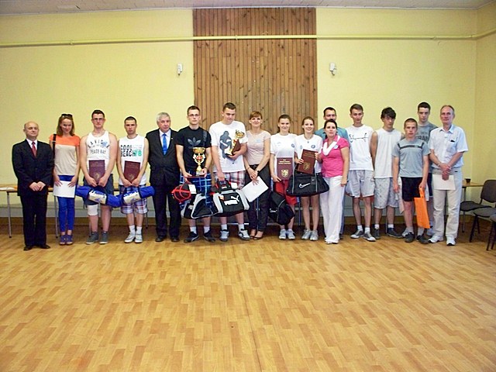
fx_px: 516
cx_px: 248
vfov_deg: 39.7
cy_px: 186
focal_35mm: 36
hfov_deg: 51.4
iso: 400
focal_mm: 7.54
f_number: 2.8
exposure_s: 1/40
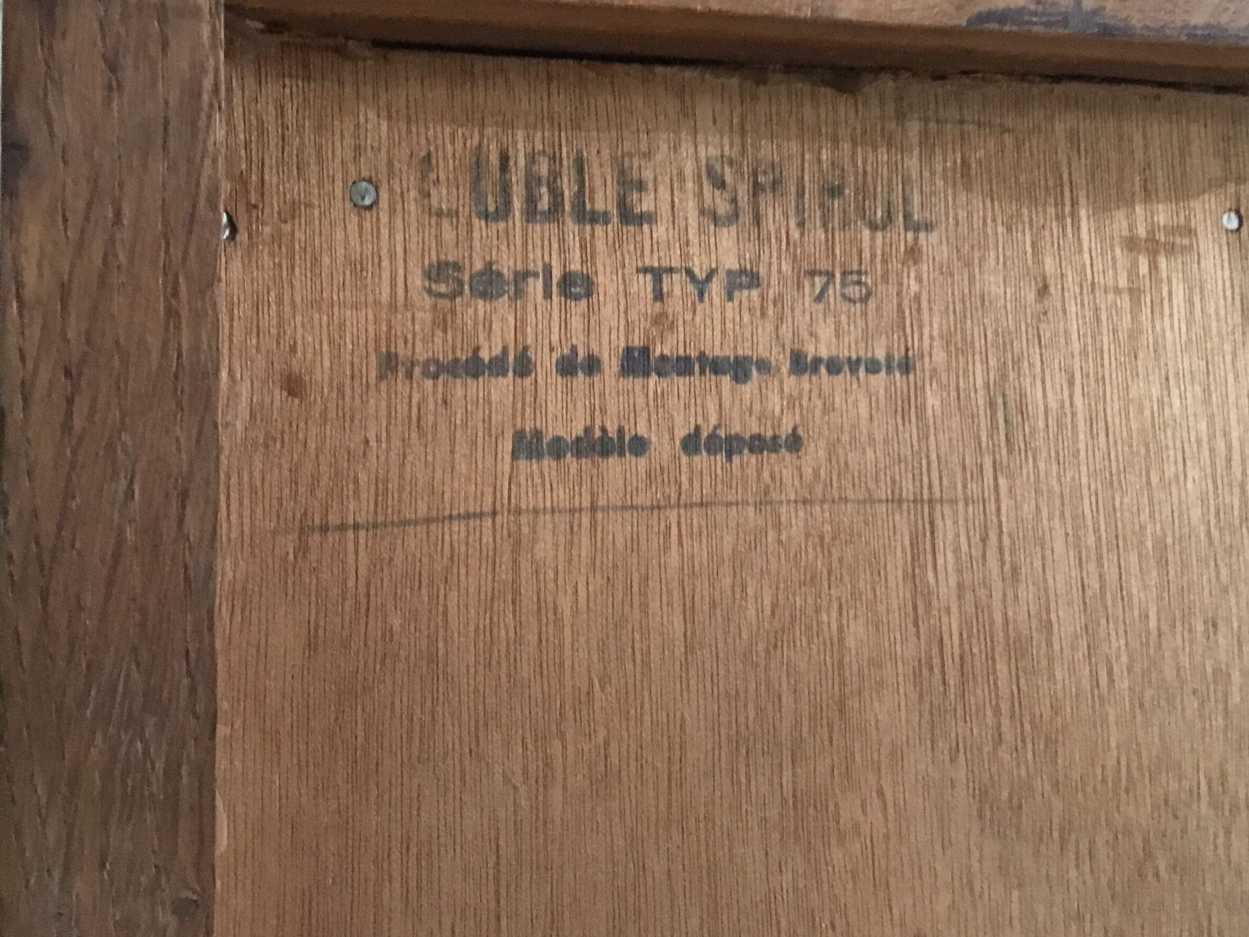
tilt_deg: +1.4
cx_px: 636
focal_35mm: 43
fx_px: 1552
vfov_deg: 33.3
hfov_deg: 43.8
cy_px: 310
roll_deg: +0.7
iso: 250
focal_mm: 3.3
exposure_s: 1/25
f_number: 2.4
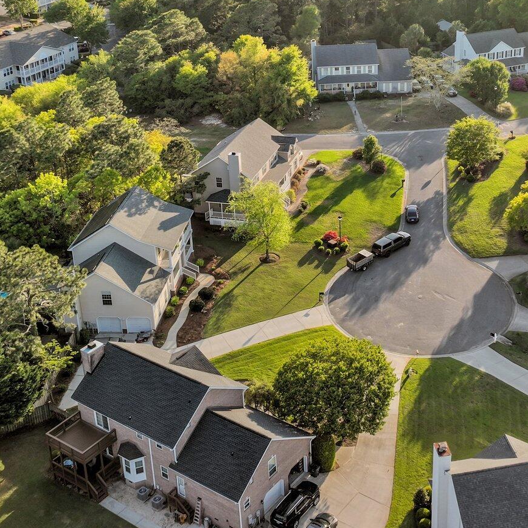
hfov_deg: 33.4
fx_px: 863
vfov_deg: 33.3
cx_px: 389
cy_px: 129
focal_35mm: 50
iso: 400
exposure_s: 1/2000
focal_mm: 12.29
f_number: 2.8
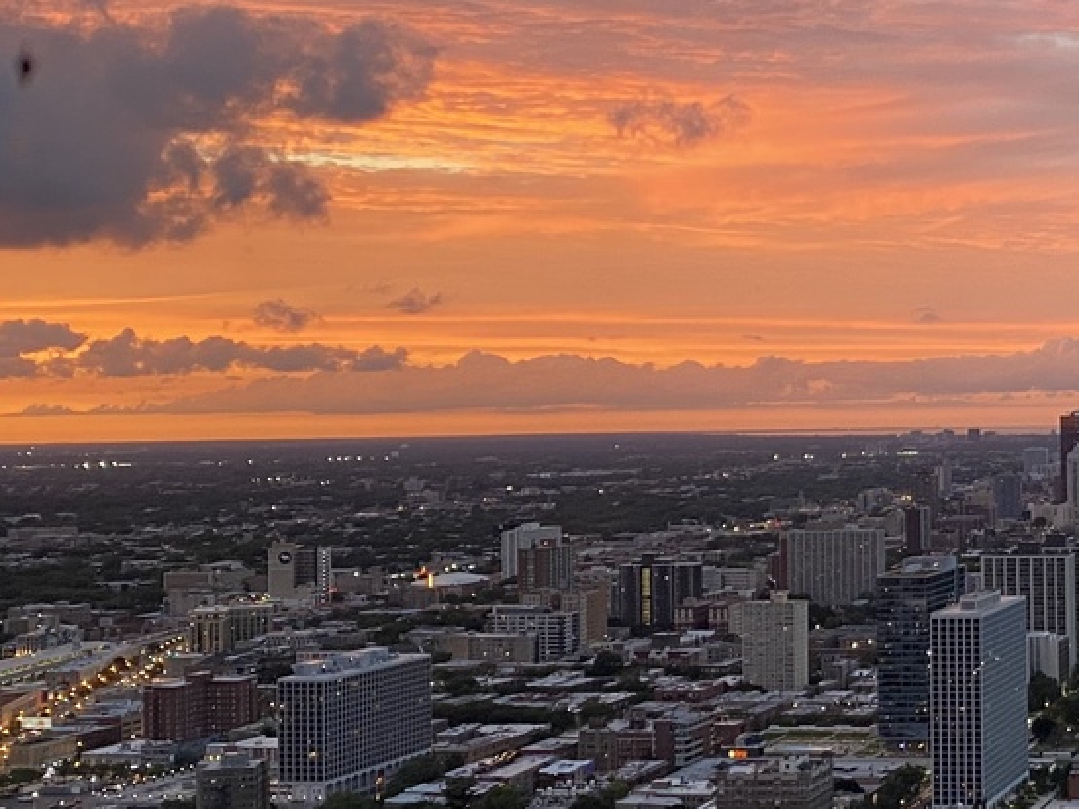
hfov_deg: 26.7
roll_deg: +0.6
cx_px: 1126
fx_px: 2119
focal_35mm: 68
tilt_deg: +0.8
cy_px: 382
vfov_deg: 21.6
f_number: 1.8
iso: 125
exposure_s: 1/60
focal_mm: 4.25
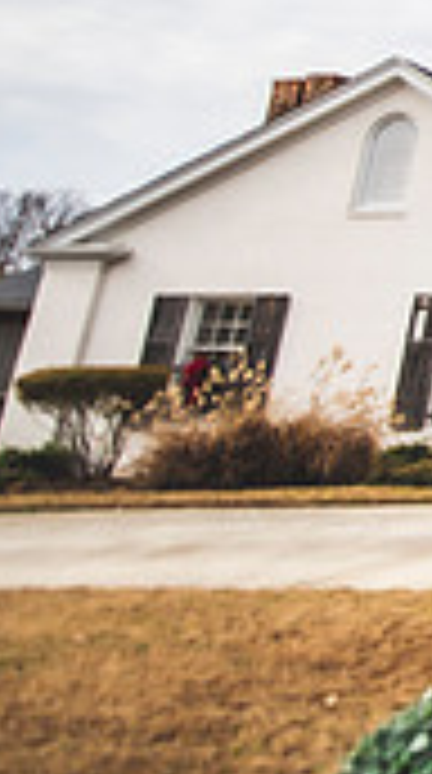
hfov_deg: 11.6
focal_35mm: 51
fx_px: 1045
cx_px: 1292
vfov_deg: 38.5
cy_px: 110
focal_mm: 14
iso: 200
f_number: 2.8
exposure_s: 1/2000
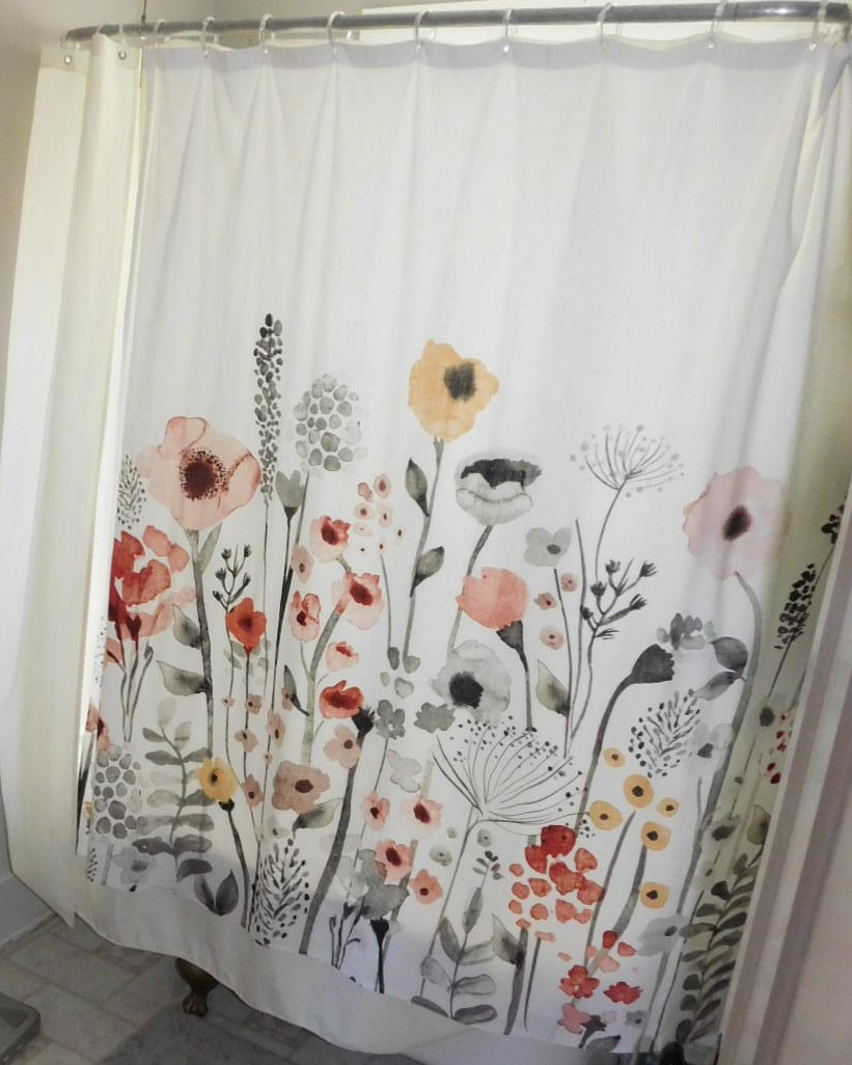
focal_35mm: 35
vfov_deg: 51.3
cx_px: 248
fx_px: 1103
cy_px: 627
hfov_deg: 41.4
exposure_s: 1/30
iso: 400
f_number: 3
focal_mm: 4
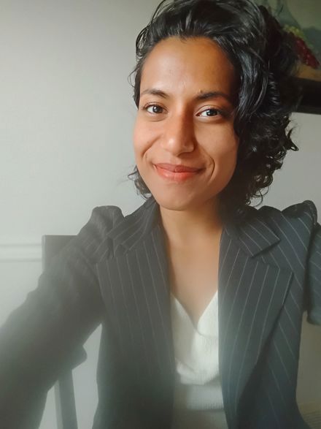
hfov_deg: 53.0
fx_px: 322
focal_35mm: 26
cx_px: 160
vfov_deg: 67.3
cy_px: 214
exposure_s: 1/30
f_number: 2
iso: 1125
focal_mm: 2.75
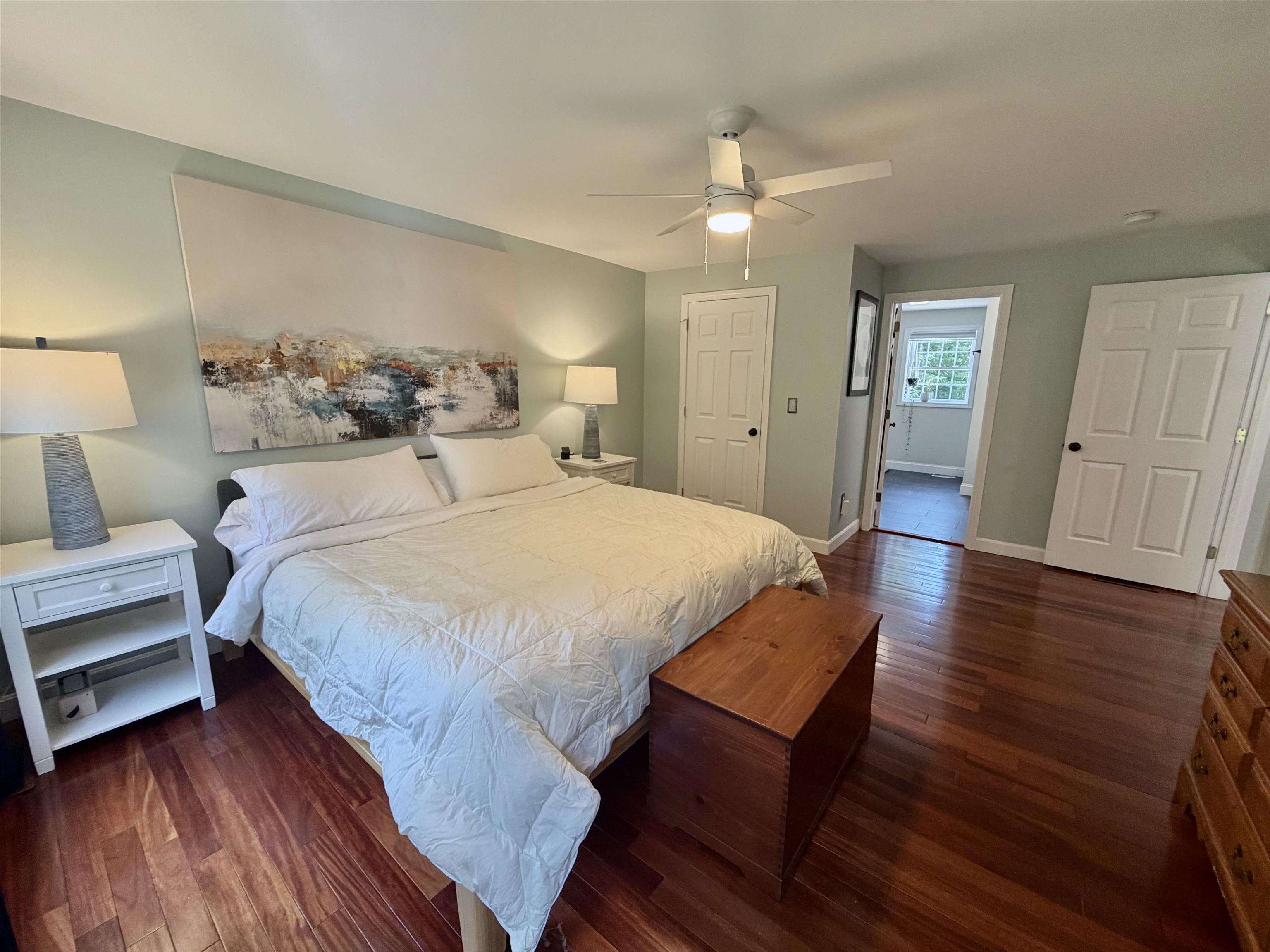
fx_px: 514
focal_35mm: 14
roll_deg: -0.1
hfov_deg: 102.1
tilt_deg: -11.2
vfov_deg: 85.7
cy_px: 476
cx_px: 635
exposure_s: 1/120
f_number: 2.2
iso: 250
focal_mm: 2.22
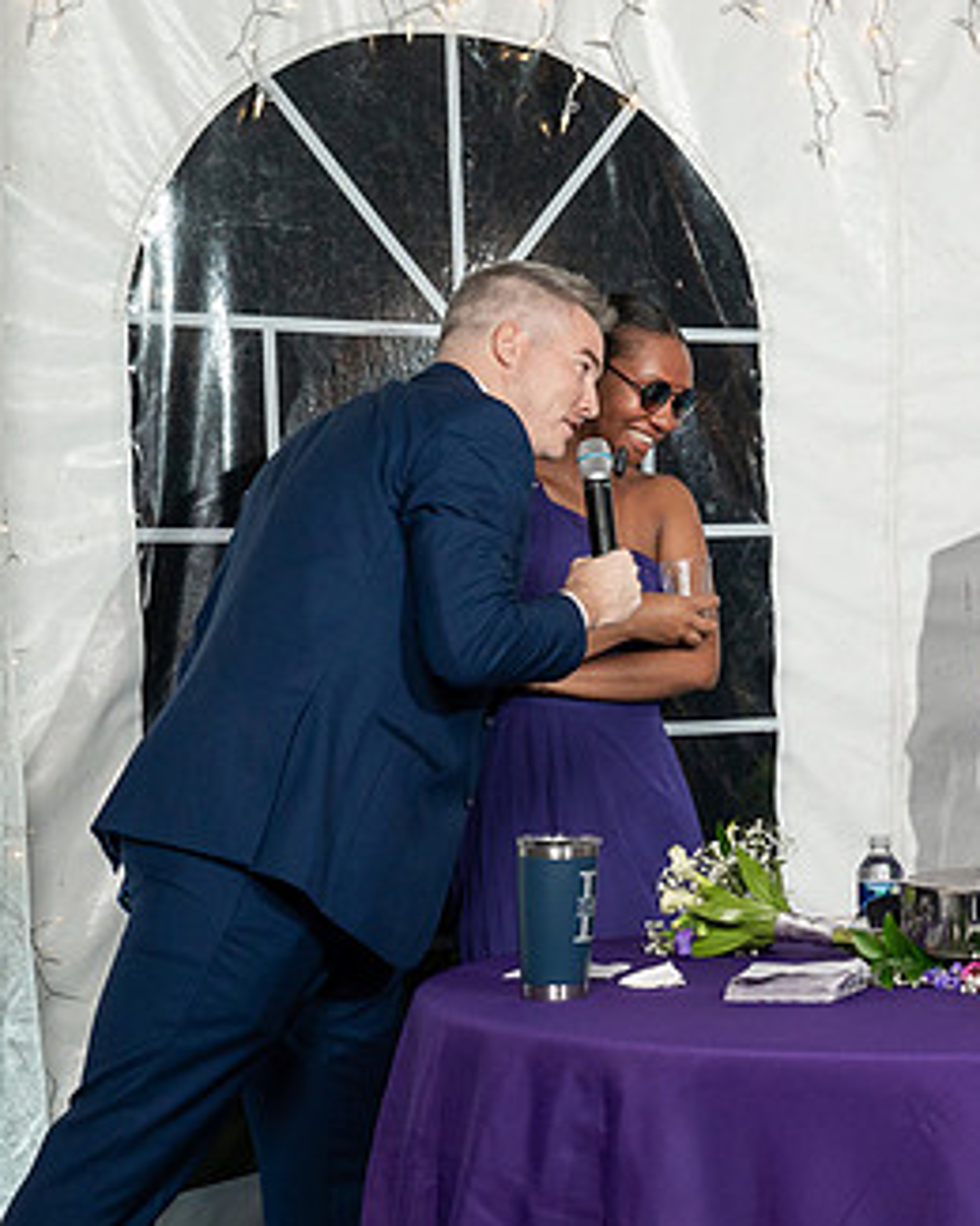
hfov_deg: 17.9
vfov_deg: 23.0
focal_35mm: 83
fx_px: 3009
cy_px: 569
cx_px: 1049
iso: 1600
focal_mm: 46
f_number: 5.6
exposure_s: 1/200
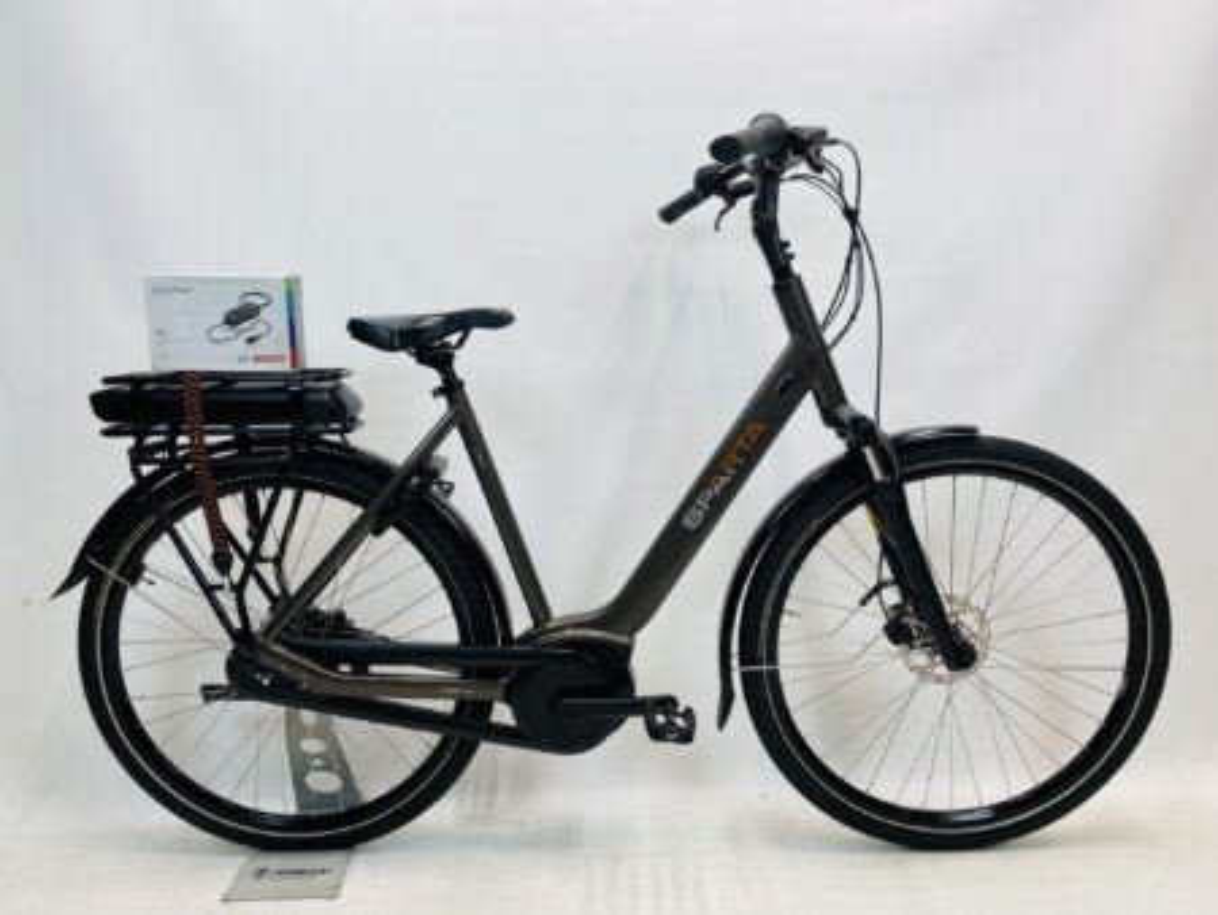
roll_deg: +1.7
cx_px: 609
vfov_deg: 53.1
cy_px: 458
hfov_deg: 67.3
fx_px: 915
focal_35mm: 26
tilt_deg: -5.4
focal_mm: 4.25
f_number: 1.8
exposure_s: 1/100
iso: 50
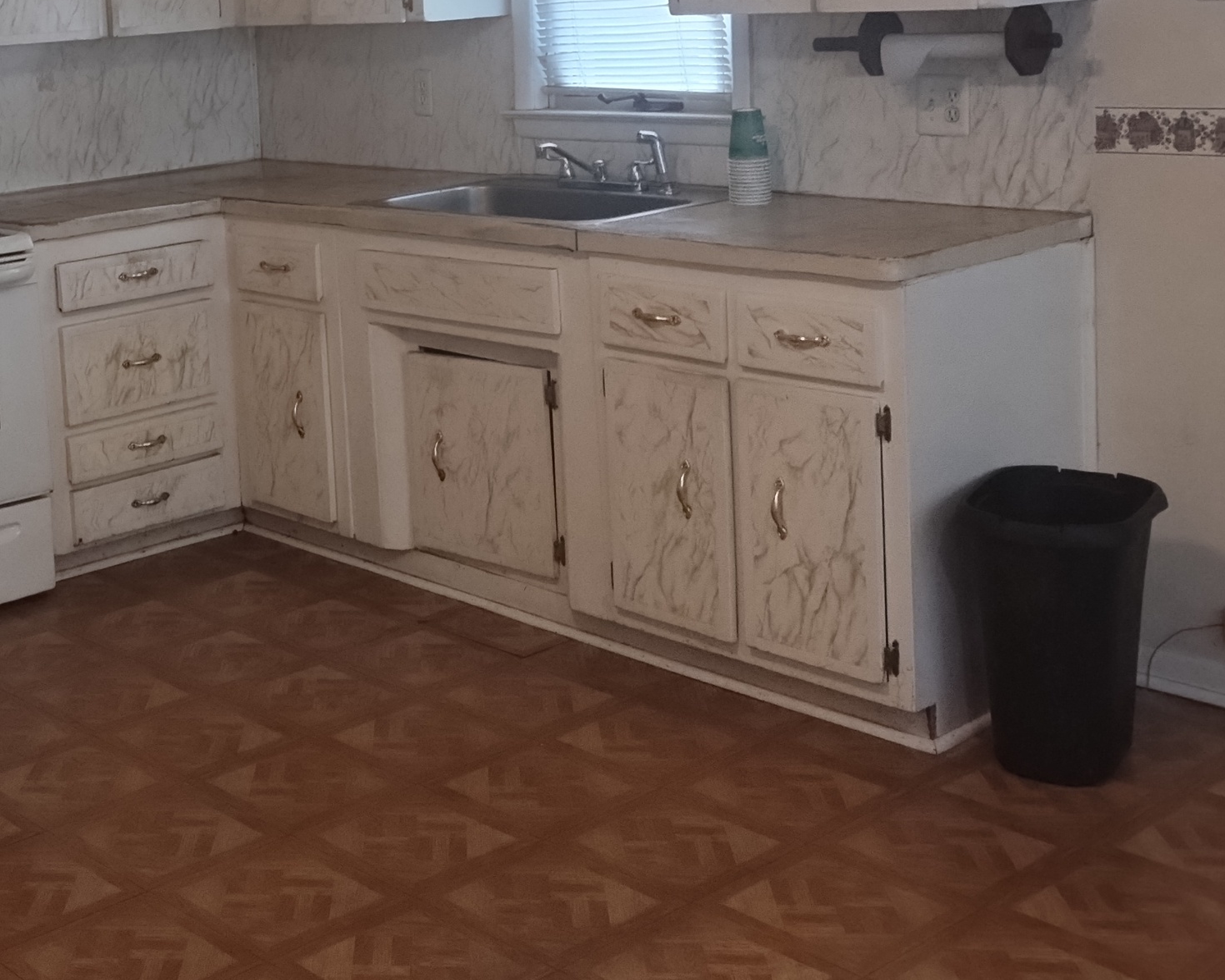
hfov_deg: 34.7
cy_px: 158
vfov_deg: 28.8
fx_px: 1849
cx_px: 133
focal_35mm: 51
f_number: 1.7
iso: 173
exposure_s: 1/40
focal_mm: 4.71
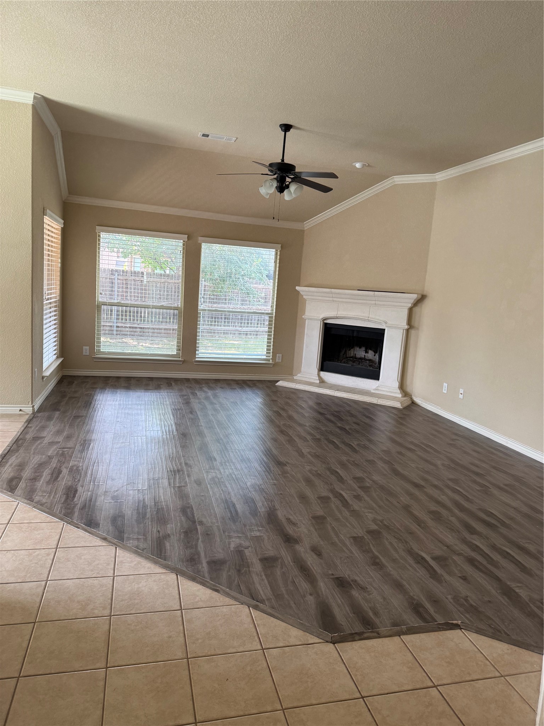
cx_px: 272
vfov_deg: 71.6
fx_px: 503
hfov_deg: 56.8
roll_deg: -5.5
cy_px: 363
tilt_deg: -5.6
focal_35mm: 24
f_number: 1.78
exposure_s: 1/117
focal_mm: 6.76
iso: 200
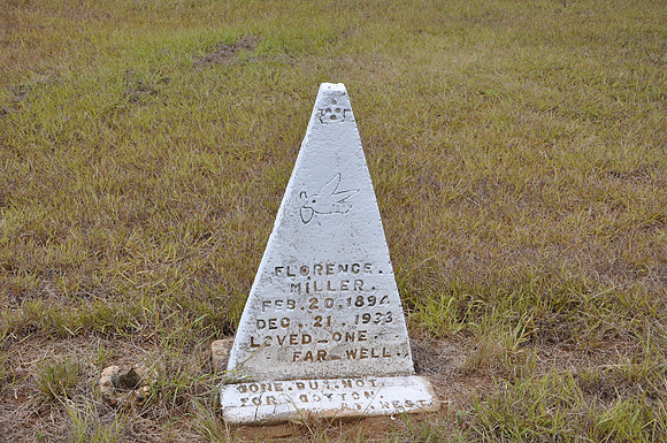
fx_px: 1055
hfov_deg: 35.1
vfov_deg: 23.7
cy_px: 222
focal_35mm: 57
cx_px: 334
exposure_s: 1/80
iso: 200
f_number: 9
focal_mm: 38
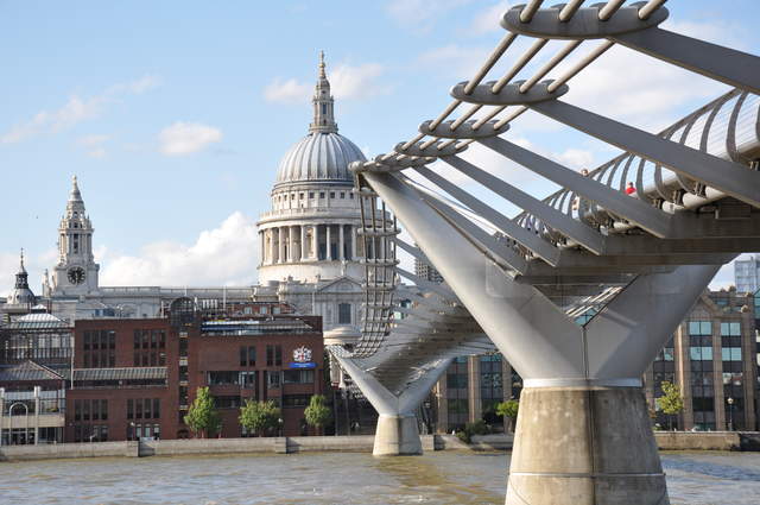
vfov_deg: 15.7
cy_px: 252
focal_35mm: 87
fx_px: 1834
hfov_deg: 23.4
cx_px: 380
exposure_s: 1/320
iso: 200
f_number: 9
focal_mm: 58
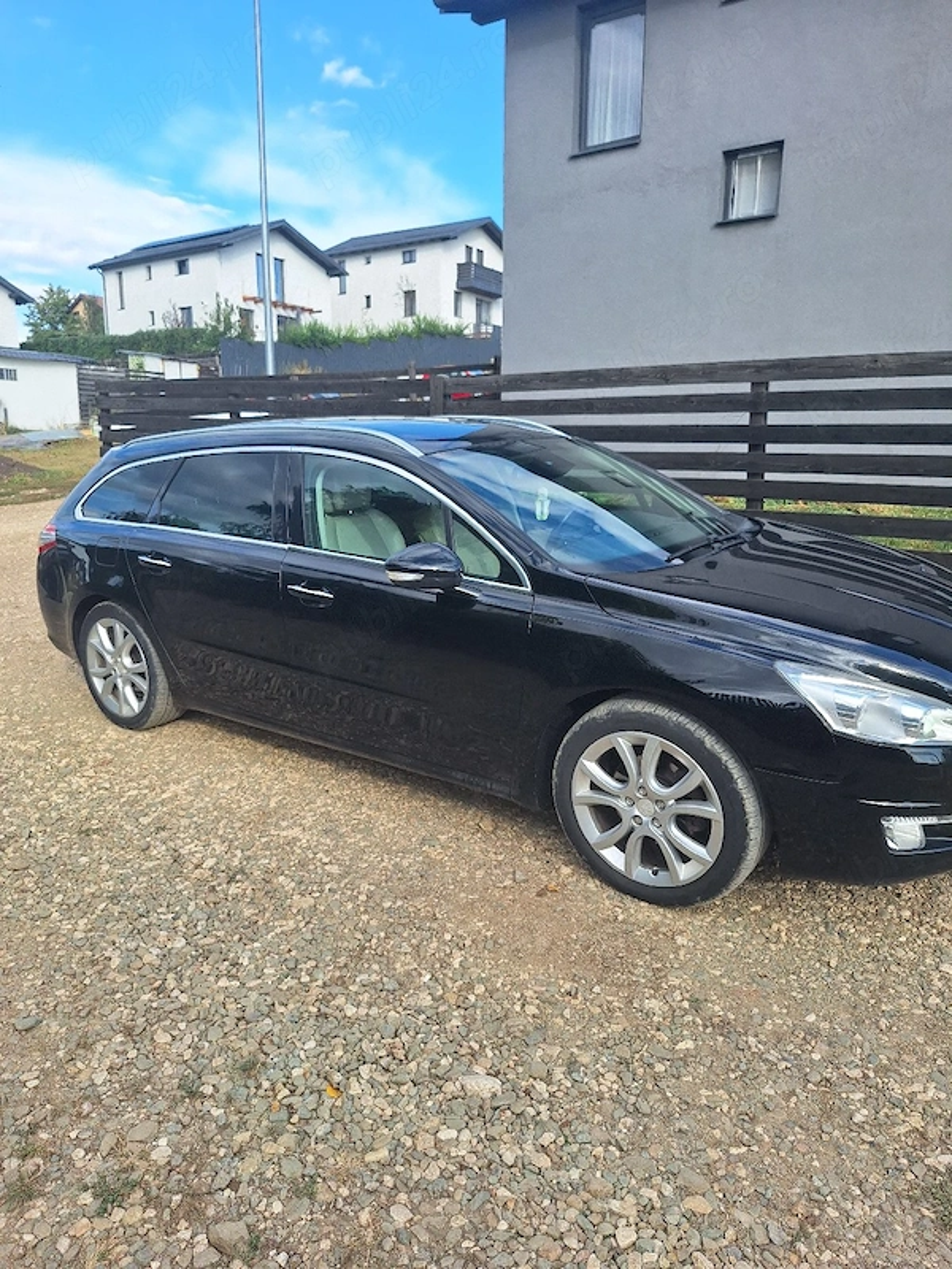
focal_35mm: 23
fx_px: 843
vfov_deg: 73.9
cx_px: 476
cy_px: 634
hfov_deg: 58.9
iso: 40
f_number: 1.8
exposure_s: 1/1429
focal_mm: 5.54
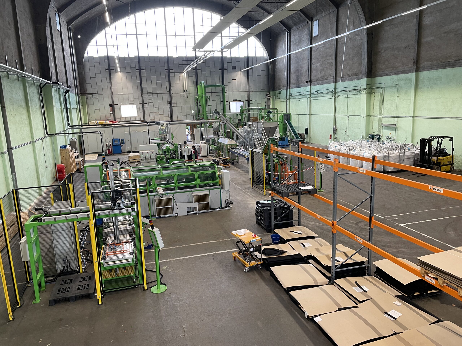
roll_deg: +2.0
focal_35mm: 26
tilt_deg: -10.7
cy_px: 173
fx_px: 347
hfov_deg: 67.3
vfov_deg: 53.1
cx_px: 231
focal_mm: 4.2
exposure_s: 1/50
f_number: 1.6
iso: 64
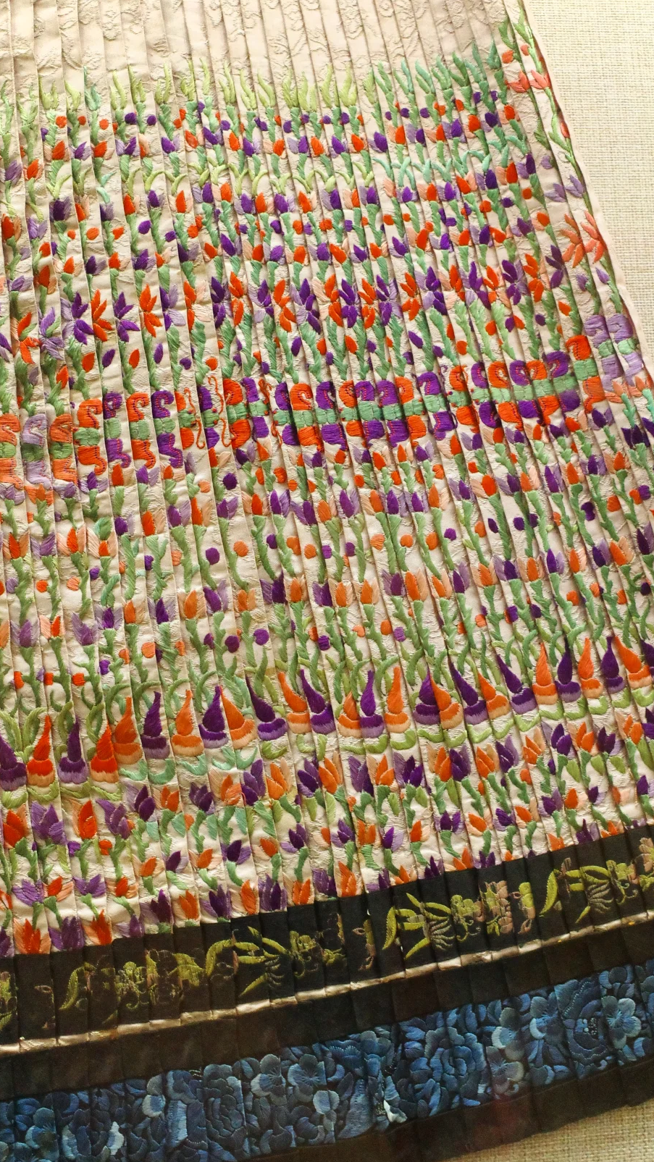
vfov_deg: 54.0
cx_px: 330
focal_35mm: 37
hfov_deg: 32.0
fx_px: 1141
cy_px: 580
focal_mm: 18.3
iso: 6400
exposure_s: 1/60
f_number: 4.5
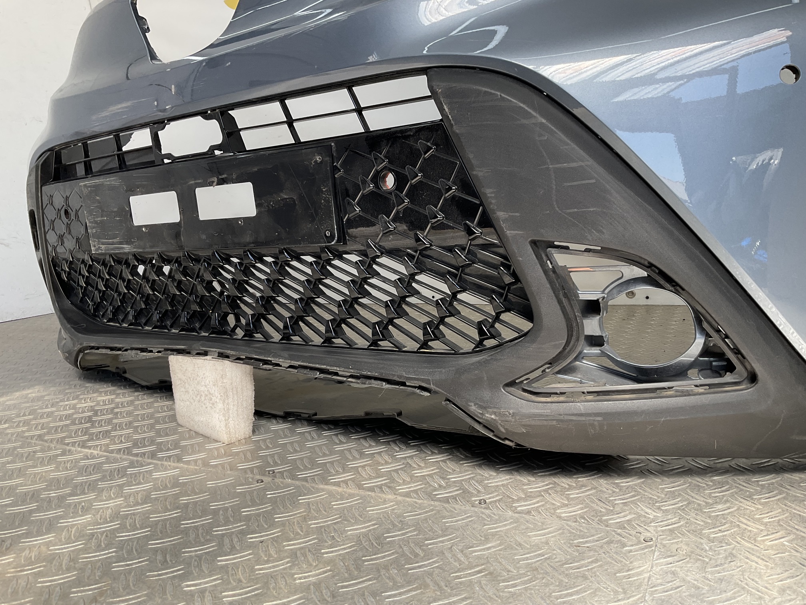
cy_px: 302
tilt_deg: -10.9
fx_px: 675
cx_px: 403
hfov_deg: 61.7
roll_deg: +3.5
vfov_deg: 48.2
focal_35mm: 29
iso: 16
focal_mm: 3
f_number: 1.8
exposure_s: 1/268
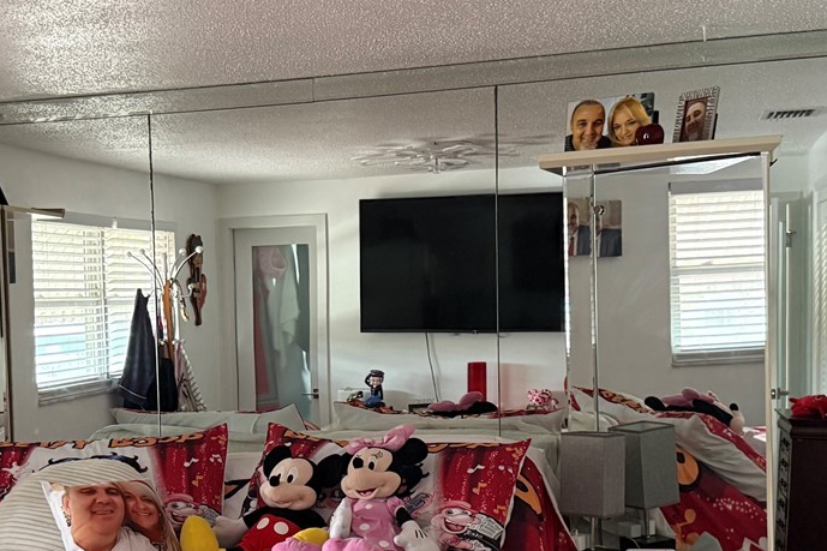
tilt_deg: -3.1
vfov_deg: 23.2
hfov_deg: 34.2
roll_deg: +1.9
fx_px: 1332
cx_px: 281
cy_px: 382
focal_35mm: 58
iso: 500
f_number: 1.78
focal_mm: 6.76
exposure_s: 1/60
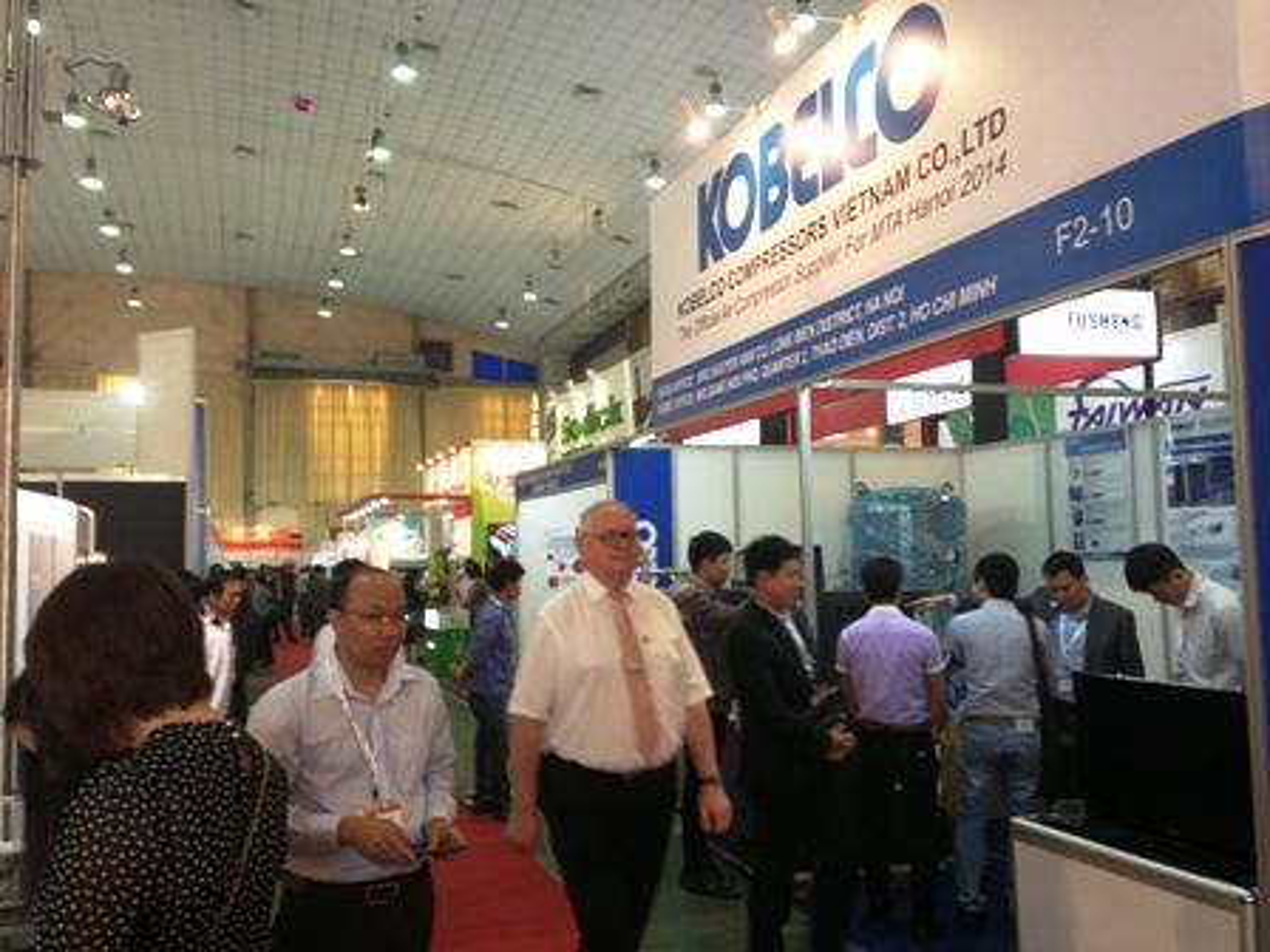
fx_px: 1211
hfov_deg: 55.4
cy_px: 476
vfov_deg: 42.9
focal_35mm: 33
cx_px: 635
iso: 100
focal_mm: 4.13
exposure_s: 1/20
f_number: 2.4
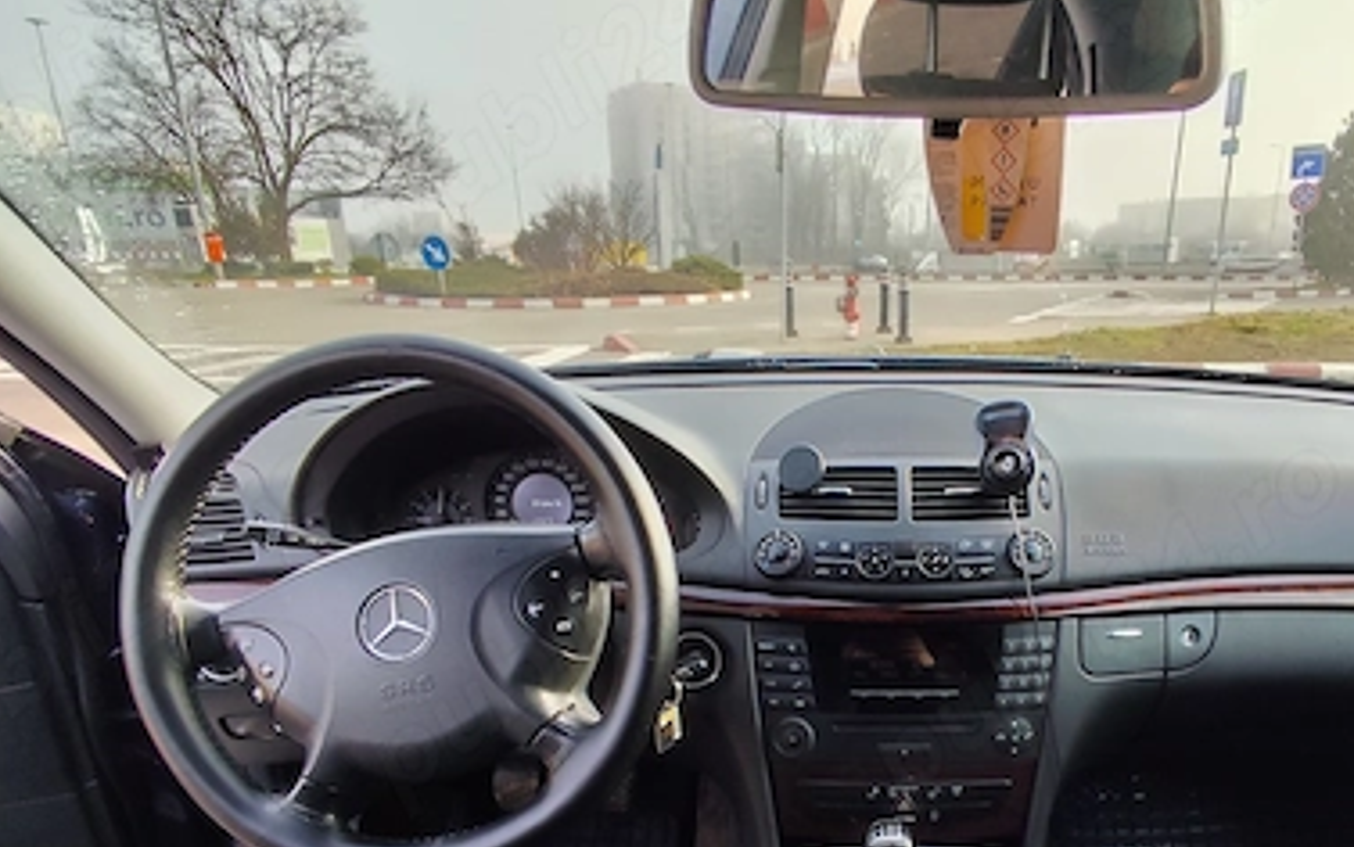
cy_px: 662
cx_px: 855
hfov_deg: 67.2
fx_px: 997
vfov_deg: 44.1
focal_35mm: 27
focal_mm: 1.65
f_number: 2.2
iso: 50
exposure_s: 1/224
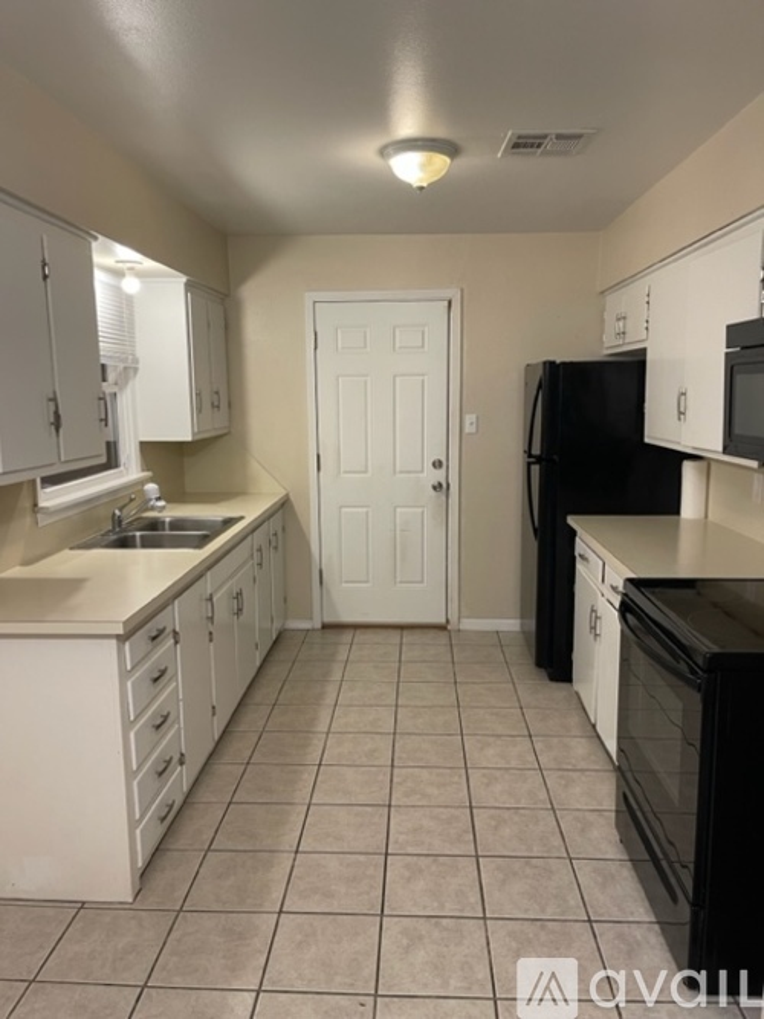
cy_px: 510
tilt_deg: -9.7
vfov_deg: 67.3
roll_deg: +1.0
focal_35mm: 26
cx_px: 382
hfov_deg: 53.0
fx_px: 765
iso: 200
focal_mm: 5.1
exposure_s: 1/60
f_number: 1.6
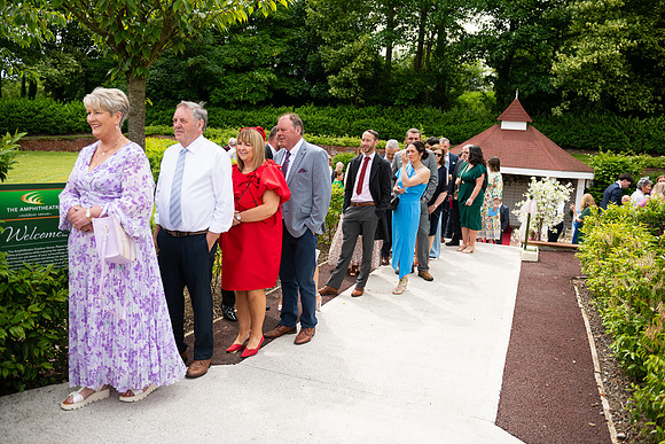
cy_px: 222
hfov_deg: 63.6
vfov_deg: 45.0
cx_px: 332
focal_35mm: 29
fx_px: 536
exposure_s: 1/2500
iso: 250
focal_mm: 29
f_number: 3.5
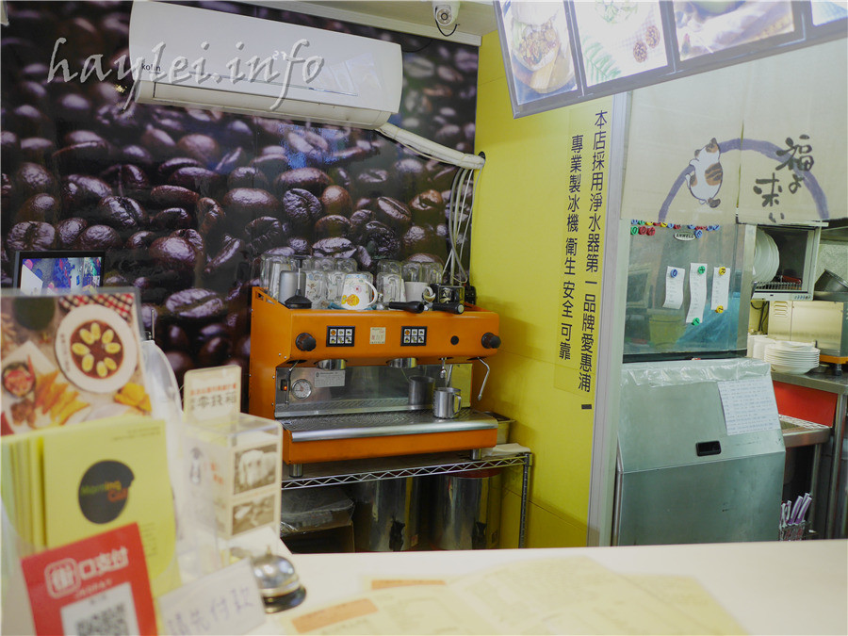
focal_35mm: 30
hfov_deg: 60.0
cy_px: 318
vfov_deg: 46.8
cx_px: 424
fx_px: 735
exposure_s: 1/60
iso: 320
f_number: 1.7
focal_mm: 15
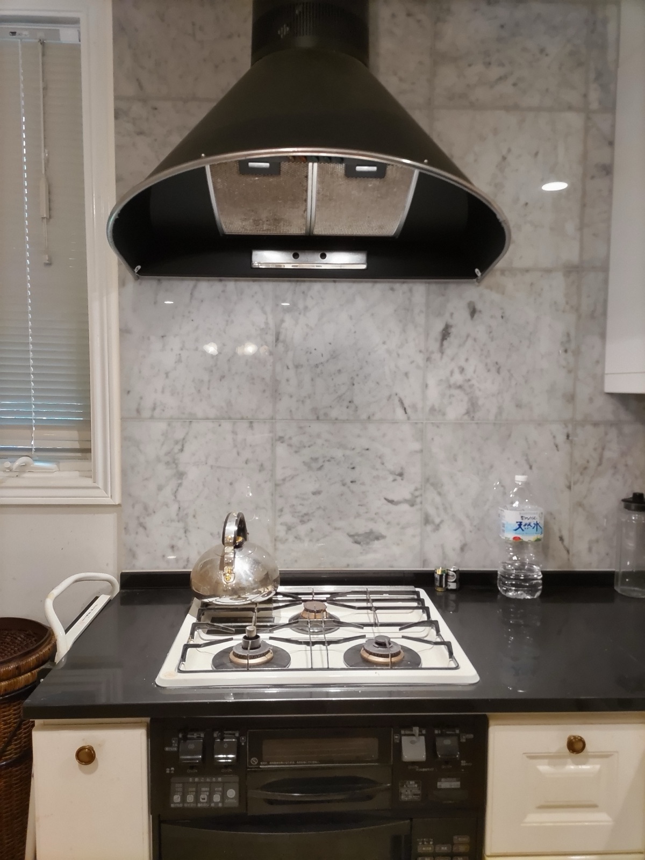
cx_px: 322
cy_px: 430
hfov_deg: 53.1
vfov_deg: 67.3
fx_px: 646
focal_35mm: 26
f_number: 1.79
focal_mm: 4.8
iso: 670
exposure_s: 1/33
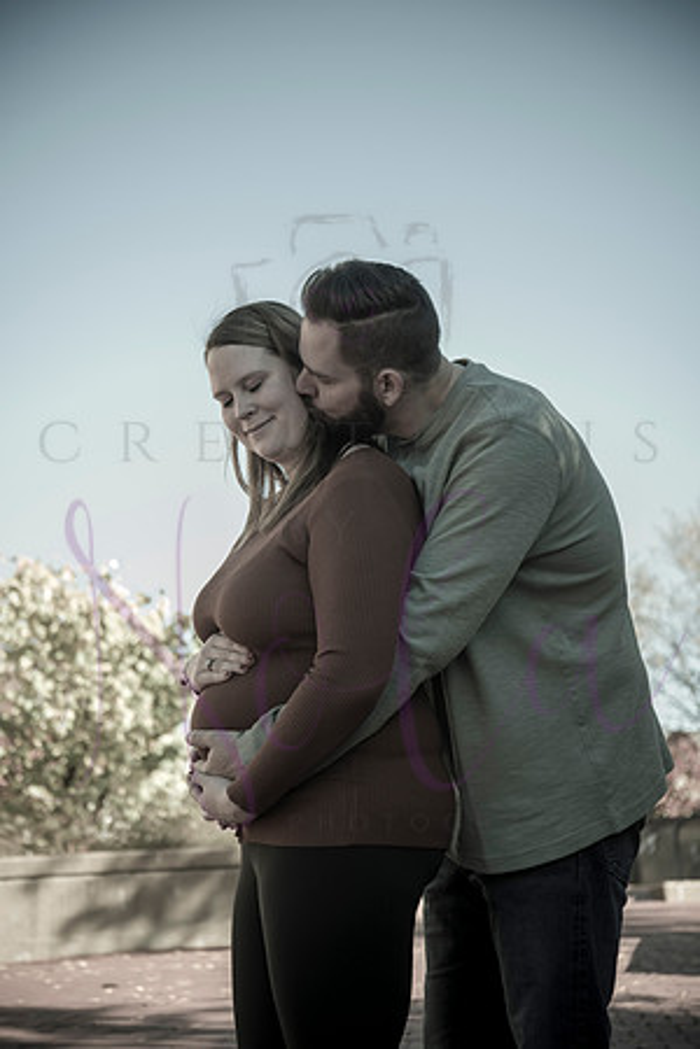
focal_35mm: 72
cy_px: 524
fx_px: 2100
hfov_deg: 18.9
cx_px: 350
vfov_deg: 28.1
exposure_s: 1/640
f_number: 4.5
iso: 640
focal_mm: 72
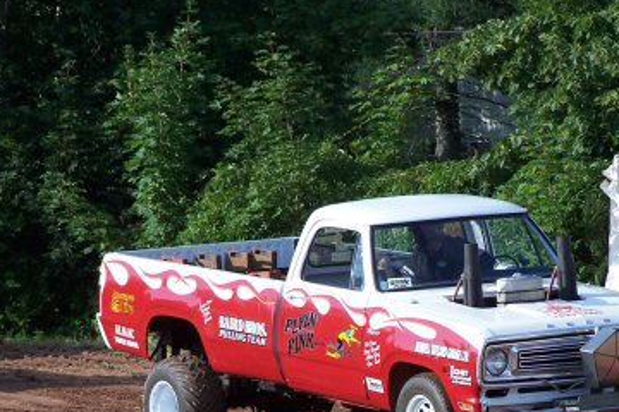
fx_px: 6104
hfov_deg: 5.8
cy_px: 354
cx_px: 389
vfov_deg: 3.9
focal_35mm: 355
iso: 80
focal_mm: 31.3
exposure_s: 1/750
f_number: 3.2
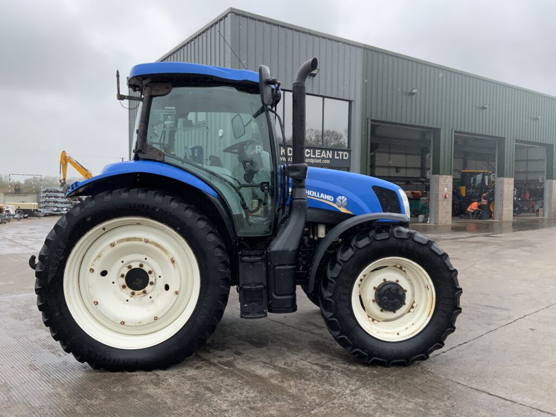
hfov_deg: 61.7
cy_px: 208
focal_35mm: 29
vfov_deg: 48.2
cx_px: 278
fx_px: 466
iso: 16
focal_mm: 3
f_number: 1.8
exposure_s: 1/691
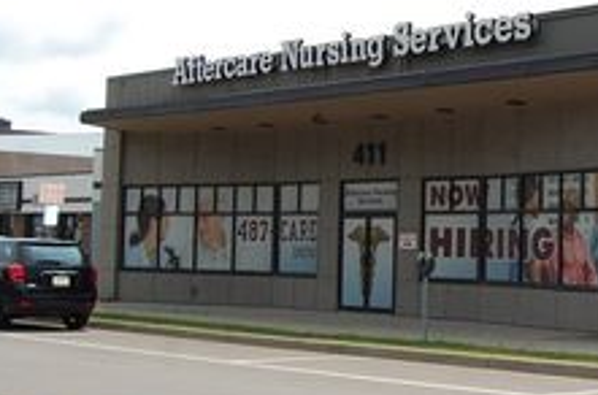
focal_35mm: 68
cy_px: 146
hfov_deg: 27.7
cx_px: 625
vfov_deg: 19.9
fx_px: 1126
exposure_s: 1/500
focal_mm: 20
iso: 200
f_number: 8
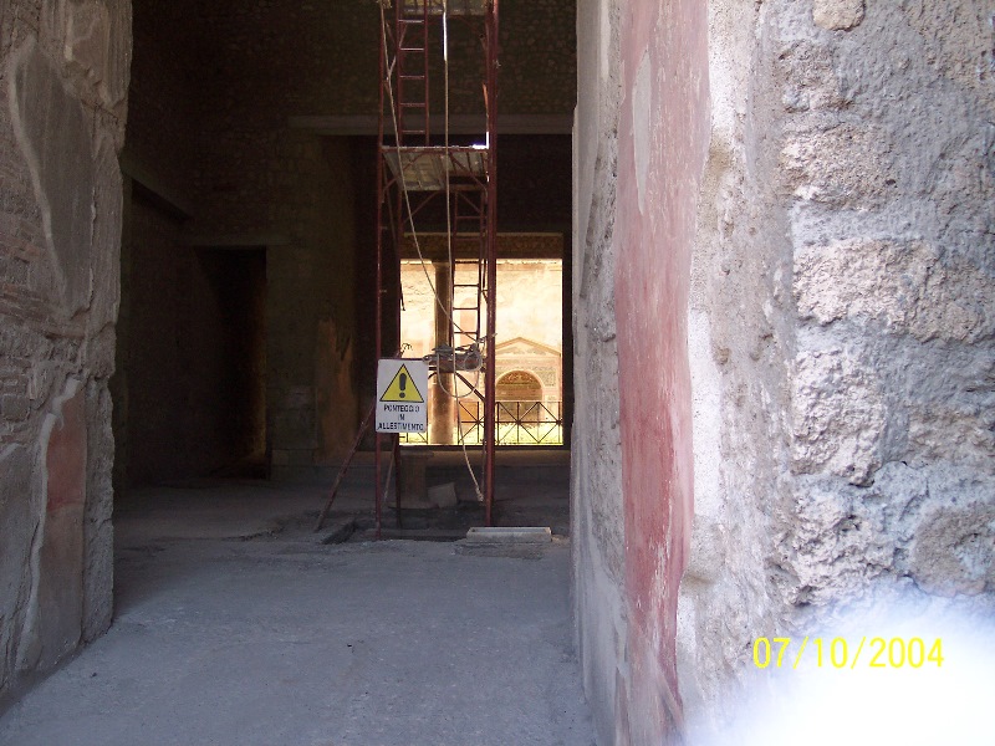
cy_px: 373
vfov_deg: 37.7
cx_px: 498
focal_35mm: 38
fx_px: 1092
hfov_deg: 49.0
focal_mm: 8
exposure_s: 1/60
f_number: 2.8
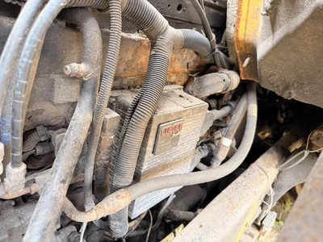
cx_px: 162
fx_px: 224
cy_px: 121
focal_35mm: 24
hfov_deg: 71.6
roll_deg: -8.9
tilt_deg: -25.4
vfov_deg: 56.8
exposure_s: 1/60
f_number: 1.78
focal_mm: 6.76
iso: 320
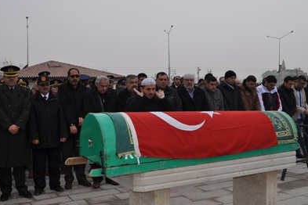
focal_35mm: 41
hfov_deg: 47.4
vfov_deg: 32.6
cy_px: 109
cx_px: 164
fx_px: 351
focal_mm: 24
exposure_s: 1/200
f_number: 8
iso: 200
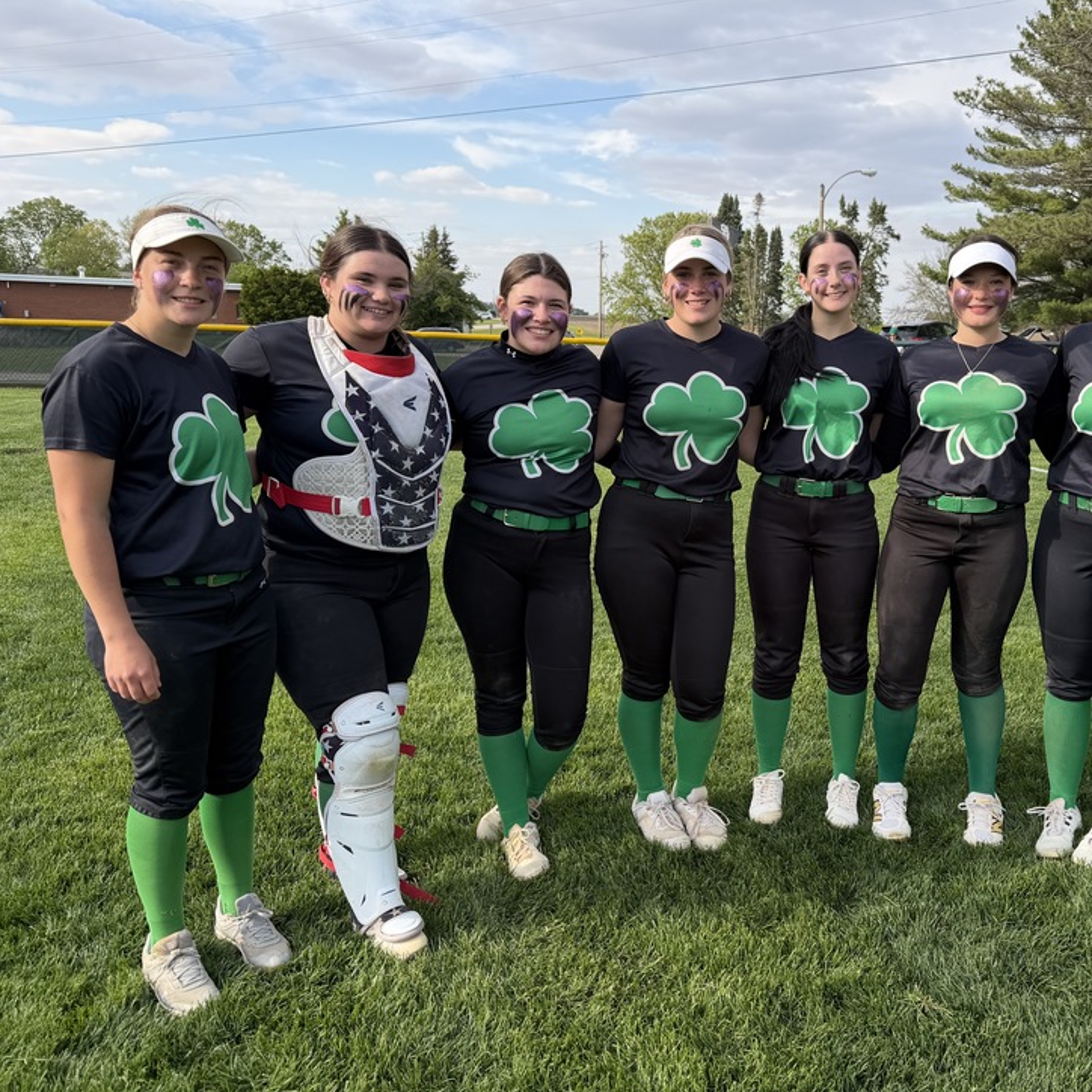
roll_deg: -1.3
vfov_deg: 54.0
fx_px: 1071
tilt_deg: -10.4
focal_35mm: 30
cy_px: 552
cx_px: 730
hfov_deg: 53.0
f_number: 1.78
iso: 80
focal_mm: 6.76
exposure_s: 1/1770
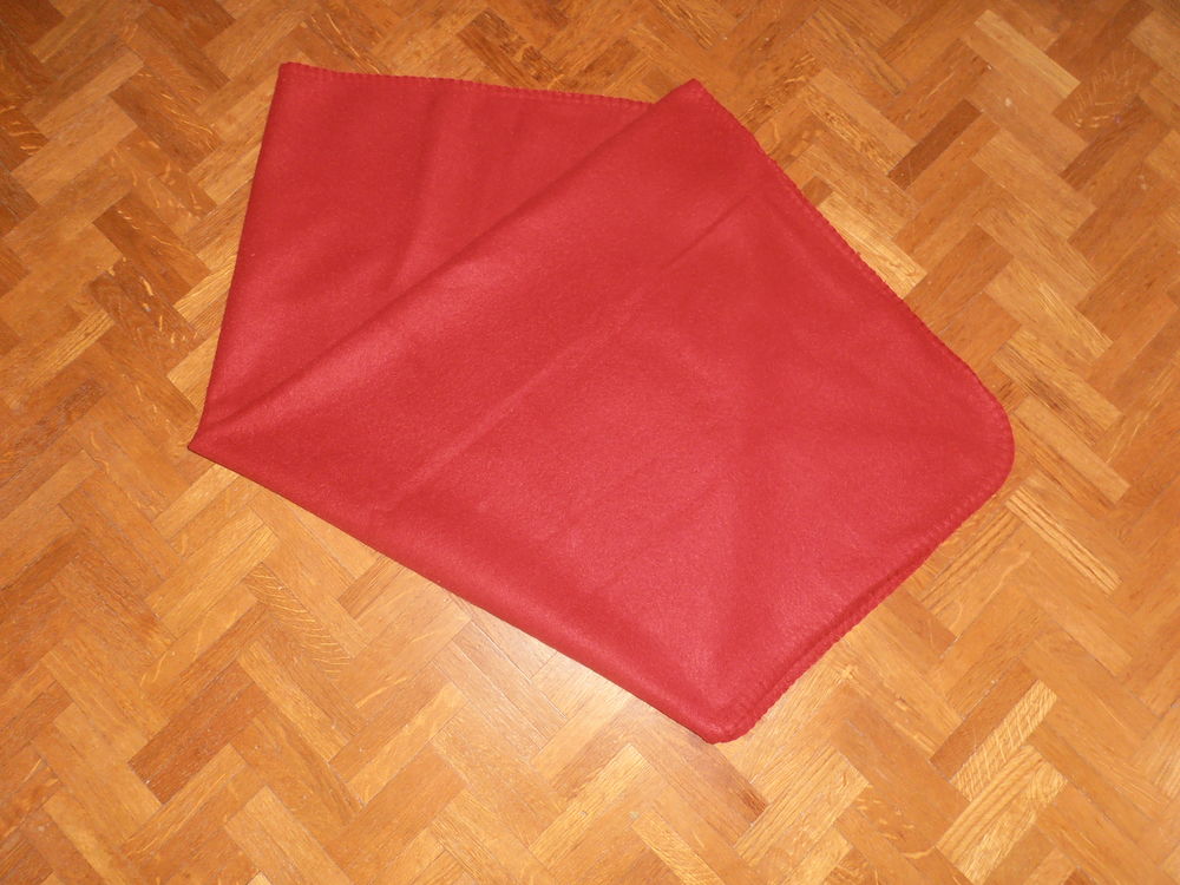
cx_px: 590
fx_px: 818
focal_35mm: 24
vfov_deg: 56.8
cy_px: 442
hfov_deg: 71.6
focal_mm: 4.2
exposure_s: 1/30
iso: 125
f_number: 3
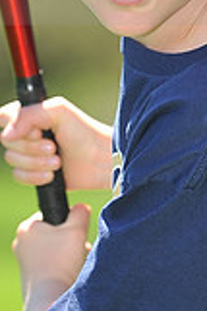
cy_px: -37
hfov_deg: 1.9
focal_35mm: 719
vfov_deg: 2.9
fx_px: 6214
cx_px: 89
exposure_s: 1/500
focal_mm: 200
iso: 200
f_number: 4.5
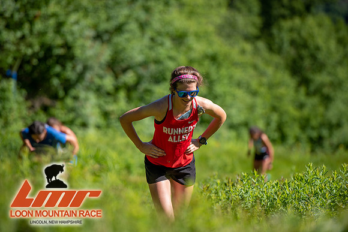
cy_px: 116
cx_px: 174
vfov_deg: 6.9
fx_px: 1934
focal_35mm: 200
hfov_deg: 10.3
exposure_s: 1/800
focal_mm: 200
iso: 100
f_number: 3.5
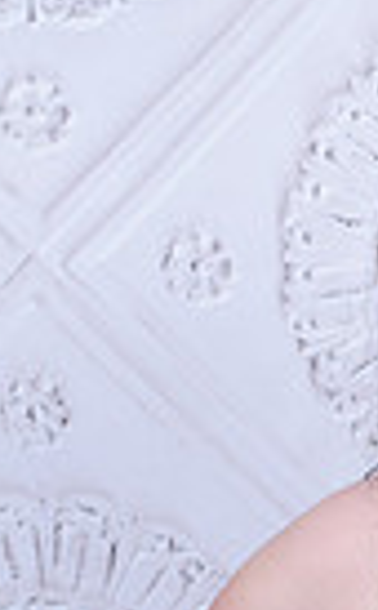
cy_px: 733
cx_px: 846
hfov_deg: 4.8
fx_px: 4391
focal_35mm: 265
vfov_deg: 7.9
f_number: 5.6
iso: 100
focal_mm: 50
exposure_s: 1/200
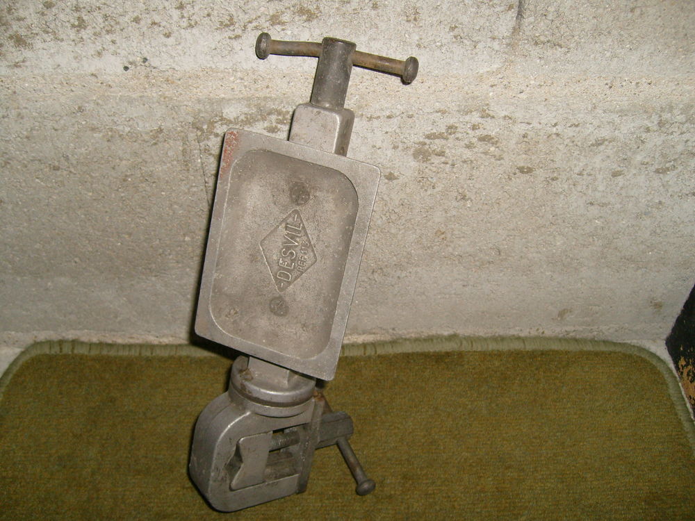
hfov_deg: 52.6
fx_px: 703
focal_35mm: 35
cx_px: 348
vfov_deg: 40.7
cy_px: 260
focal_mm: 5.8
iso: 100
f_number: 2.8
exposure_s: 1/45
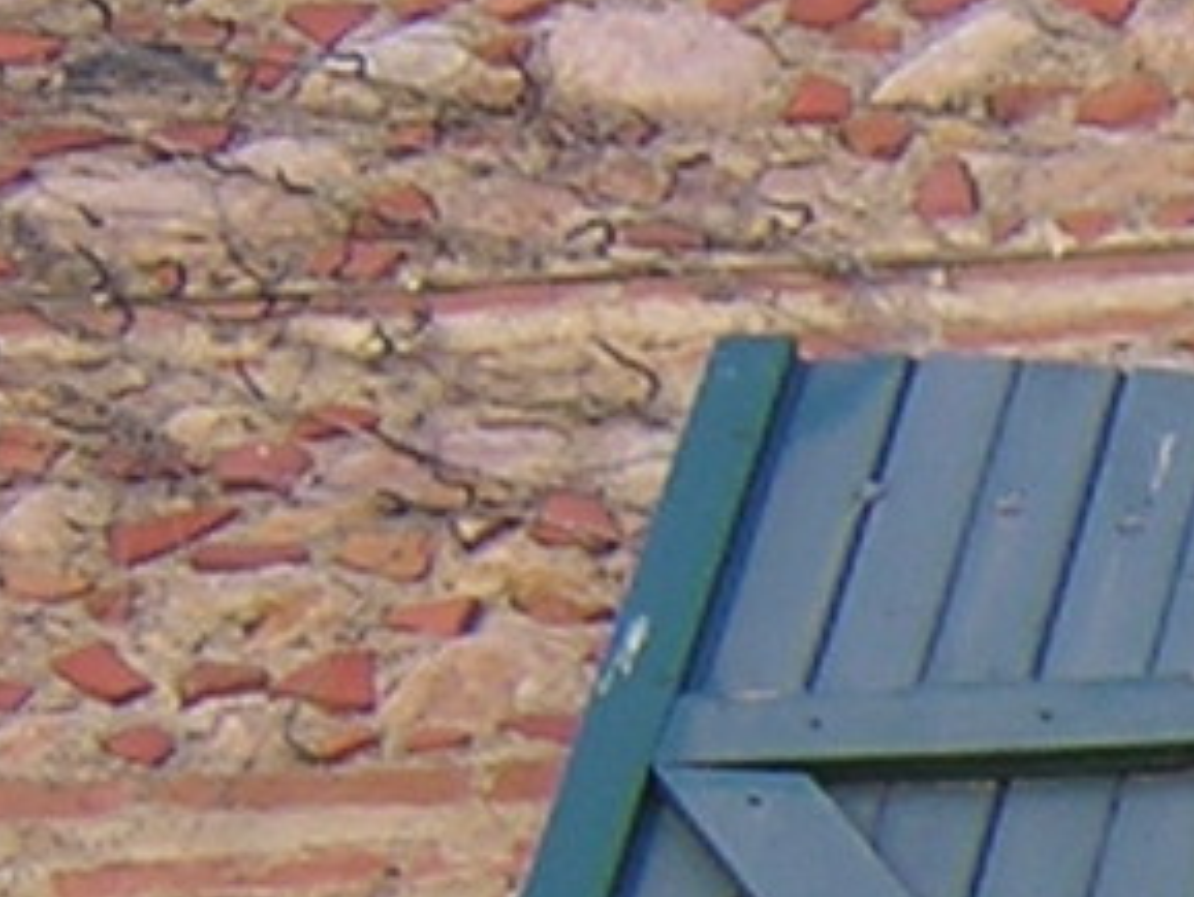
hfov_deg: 9.0
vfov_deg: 7.2
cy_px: 1839
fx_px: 6867
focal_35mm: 199
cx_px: 2793
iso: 100
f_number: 2.6
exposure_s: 1/306
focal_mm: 4.7
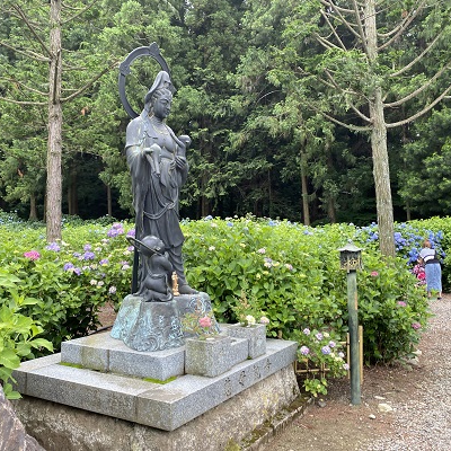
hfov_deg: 52.5
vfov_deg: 52.5
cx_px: 238
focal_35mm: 31
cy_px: 224
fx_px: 457
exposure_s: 1/229
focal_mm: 4.25
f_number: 1.8
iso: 32
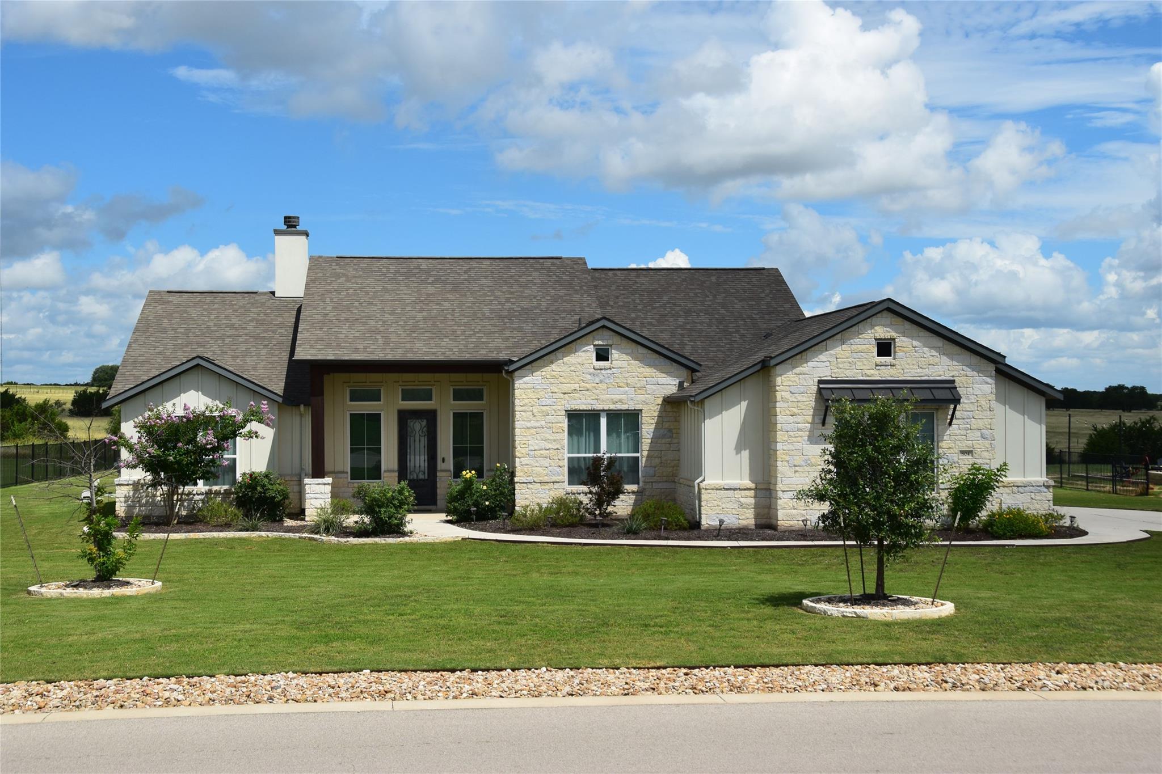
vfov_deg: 28.9
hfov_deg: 42.3
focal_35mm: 46
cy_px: 387
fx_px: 1501
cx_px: 581
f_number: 11
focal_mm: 31
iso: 200
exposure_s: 1/500
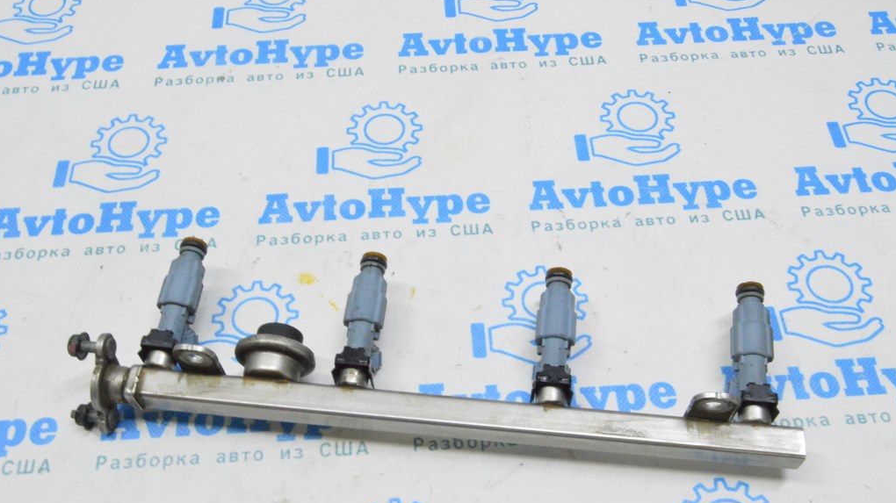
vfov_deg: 28.9
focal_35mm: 41
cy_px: 287
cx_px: 448
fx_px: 974
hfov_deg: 49.4
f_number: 20
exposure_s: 1/20
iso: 6400
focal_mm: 26
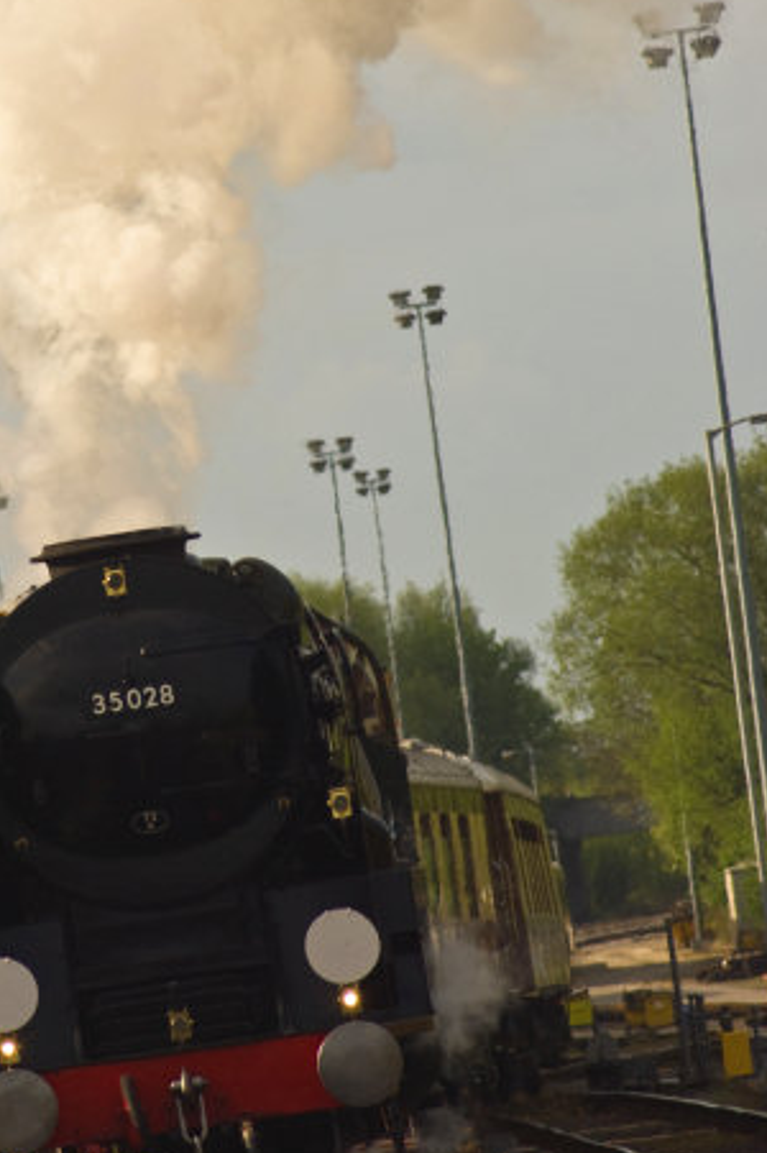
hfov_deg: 3.8
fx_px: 11490
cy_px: 606
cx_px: 283
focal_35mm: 359
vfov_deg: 5.7
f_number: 6.7
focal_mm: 180
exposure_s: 1/350
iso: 100
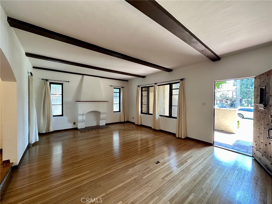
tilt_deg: -1.3
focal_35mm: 14
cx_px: 136
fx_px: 110
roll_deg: -0.7
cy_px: 102
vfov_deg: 85.7
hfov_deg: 102.1
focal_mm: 2.22
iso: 160
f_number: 2.2
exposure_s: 1/60
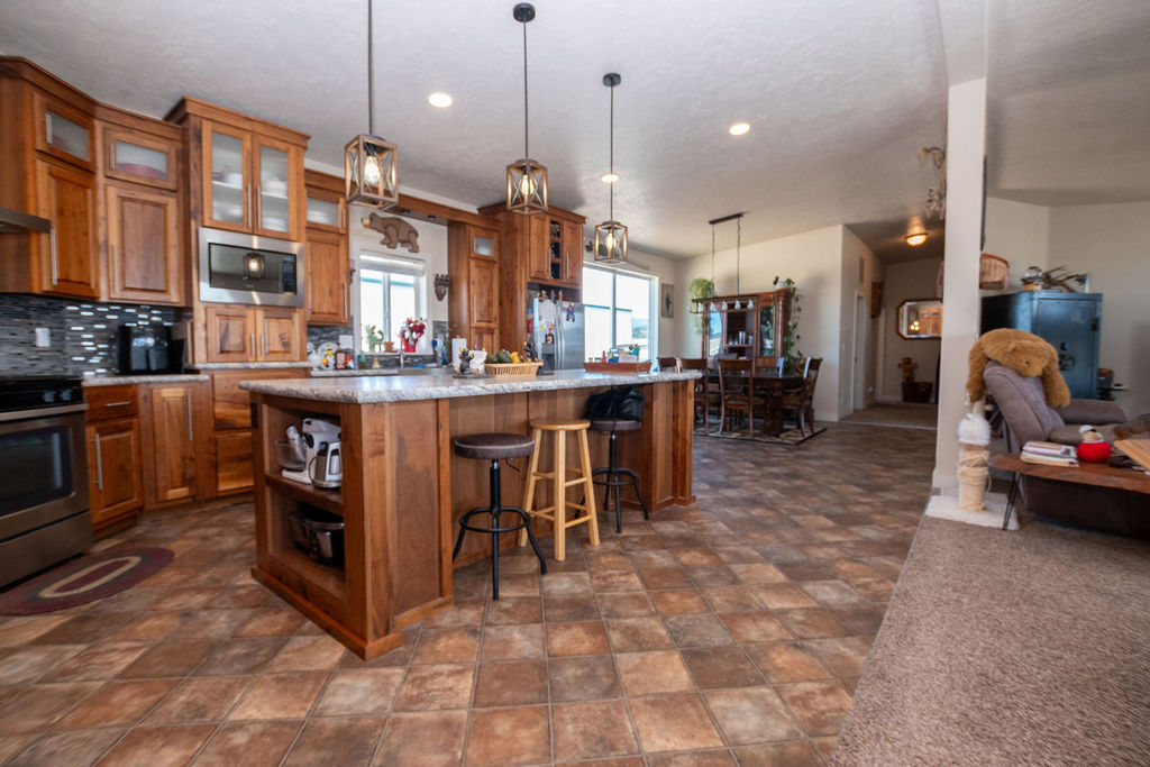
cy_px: 384
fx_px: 488
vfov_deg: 76.3
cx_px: 575
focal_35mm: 15
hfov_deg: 99.3
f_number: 4.5
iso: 500
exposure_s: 1/200
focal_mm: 10
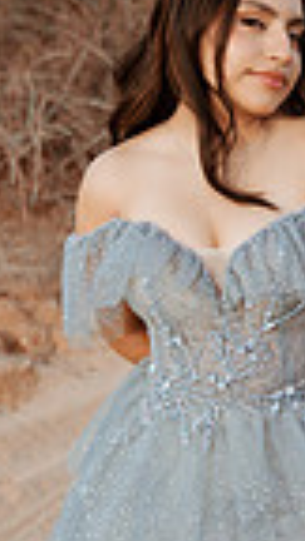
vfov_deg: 18.1
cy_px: 364
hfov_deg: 10.1
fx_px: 1697
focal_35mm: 118
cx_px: 361
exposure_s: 1/2500
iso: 200
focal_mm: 36
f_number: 2.8
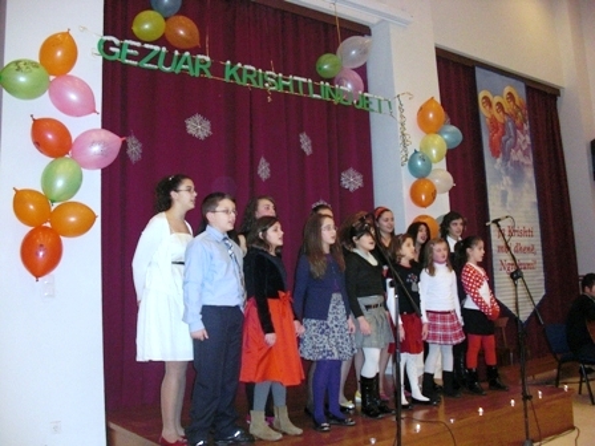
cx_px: 298
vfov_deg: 39.7
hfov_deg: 51.4
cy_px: 223
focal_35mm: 36
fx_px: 619
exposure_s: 1/60
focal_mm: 6.3
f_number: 2.8
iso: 200
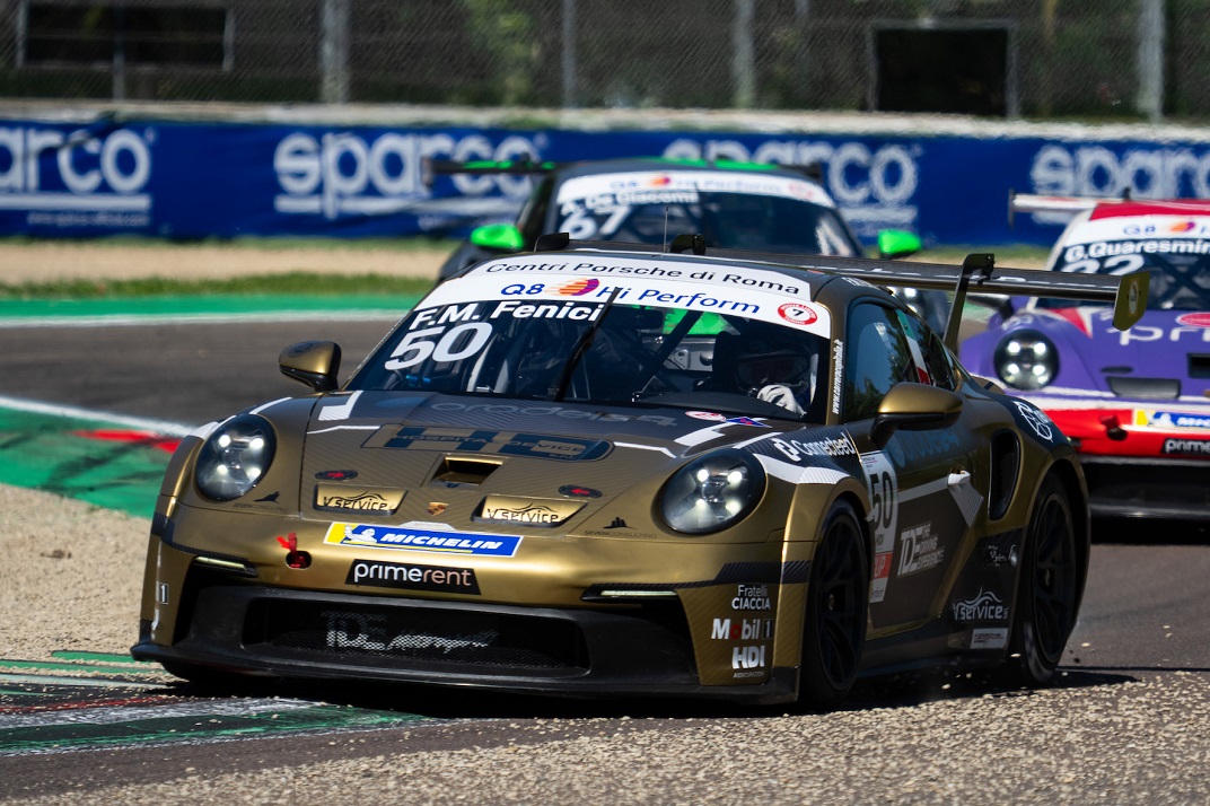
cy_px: 404
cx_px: 625
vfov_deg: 3.0
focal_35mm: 463
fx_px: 15573
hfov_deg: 4.4
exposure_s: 1/800
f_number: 6.3
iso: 64
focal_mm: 419
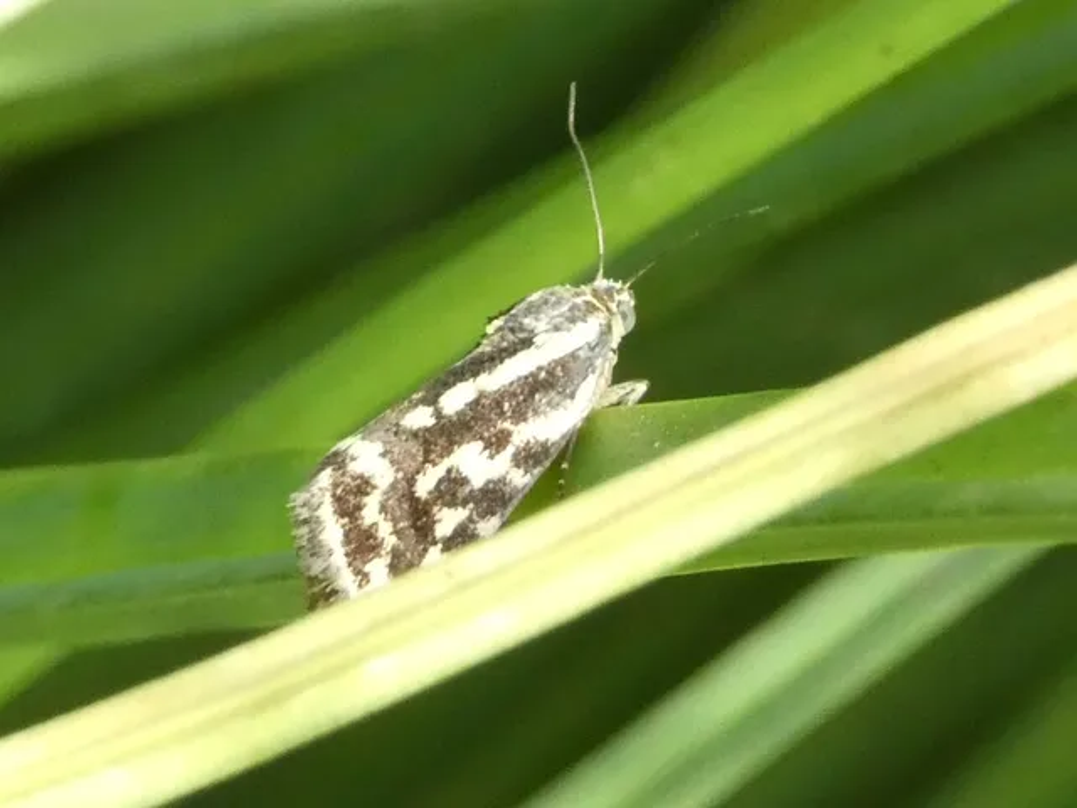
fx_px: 4791
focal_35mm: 154
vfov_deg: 9.6
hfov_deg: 12.8
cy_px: 404
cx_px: 538
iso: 640
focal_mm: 27.5
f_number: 5.4
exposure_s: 1/80
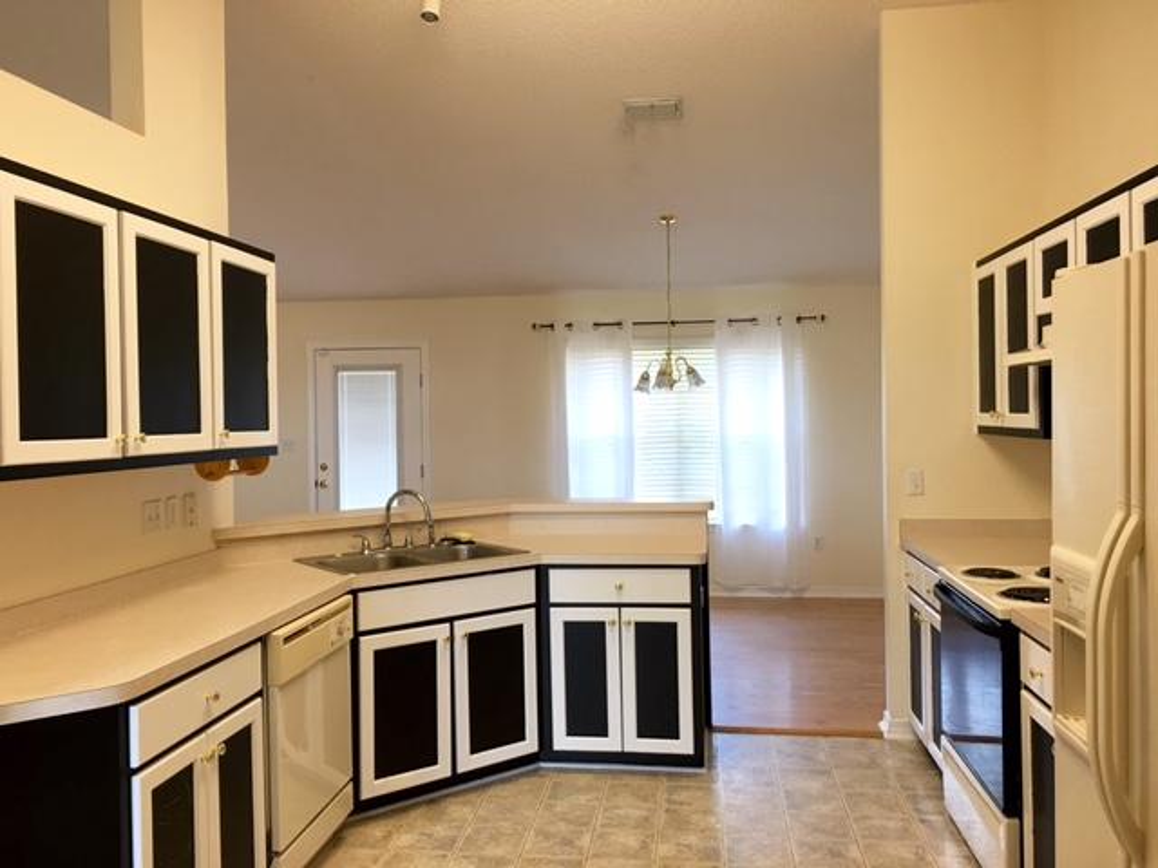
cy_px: 434
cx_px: 579
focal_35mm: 29
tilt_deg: -1.0
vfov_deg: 48.2
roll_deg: +0.6
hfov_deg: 61.7
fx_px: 970
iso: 32
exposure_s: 1/30
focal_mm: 4.15
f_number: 2.2
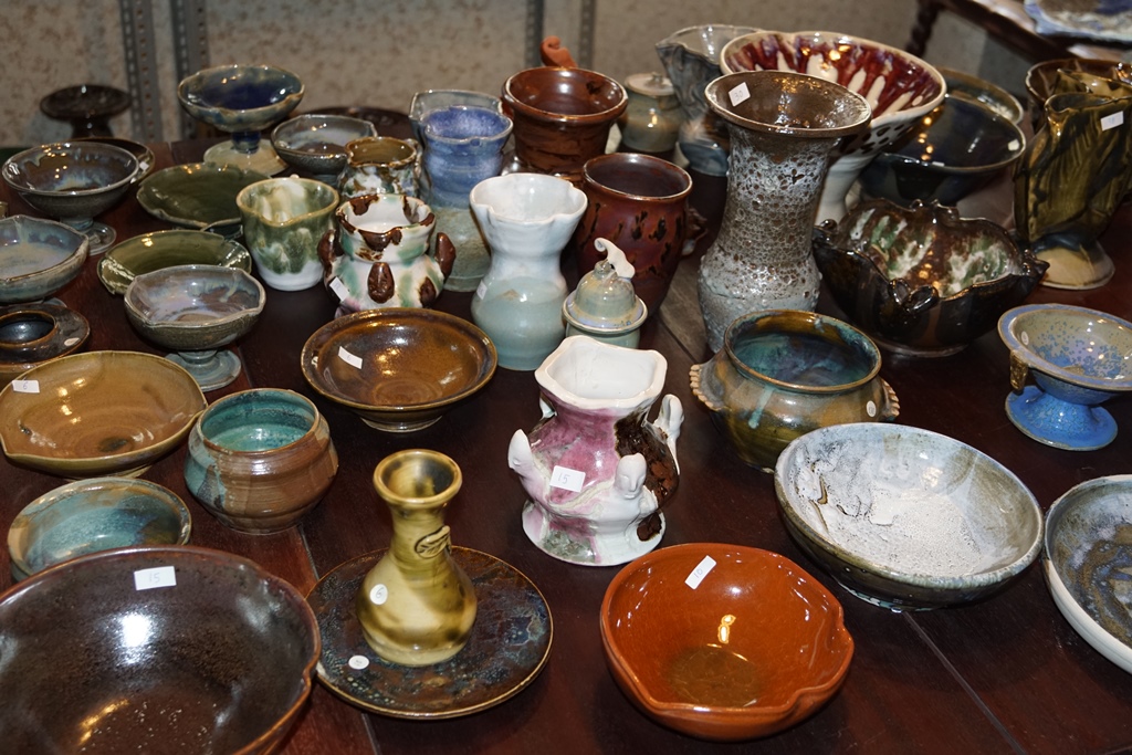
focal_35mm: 42
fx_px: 1321
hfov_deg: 46.4
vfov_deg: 31.9
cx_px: 566
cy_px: 378
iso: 800
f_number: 4.5
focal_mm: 28
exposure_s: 1/100
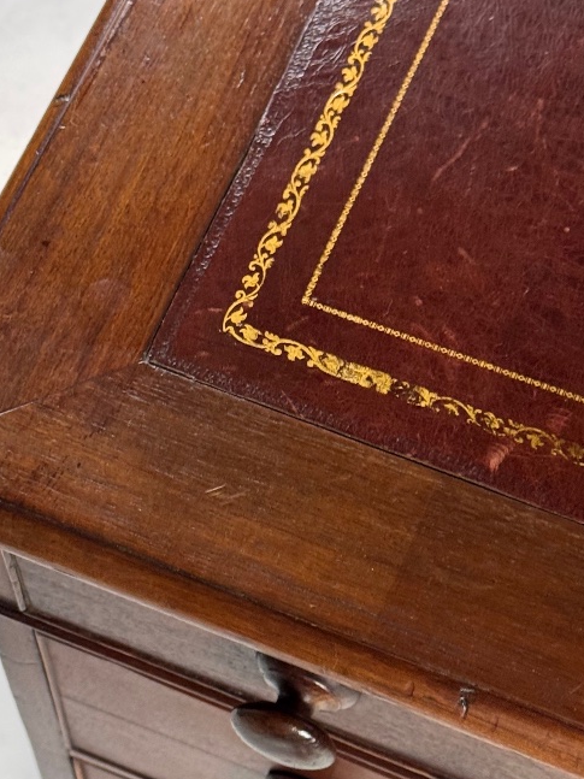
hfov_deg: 16.6
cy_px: 441
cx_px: 265
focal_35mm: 89
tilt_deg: -63.0
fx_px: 2003
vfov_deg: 22.0
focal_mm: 6.76
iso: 160
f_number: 1.78
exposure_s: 1/50
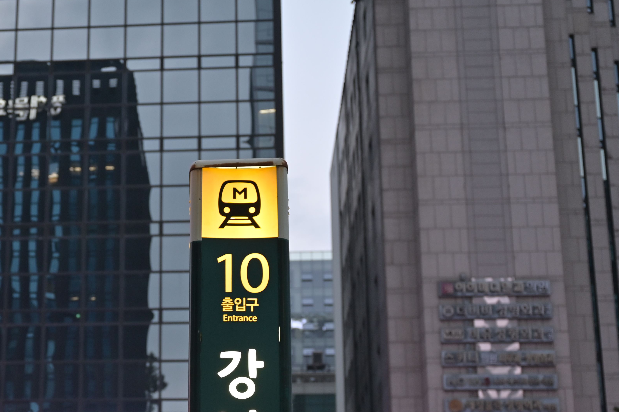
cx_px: 104
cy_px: 367
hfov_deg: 26.7
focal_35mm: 74
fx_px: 1272
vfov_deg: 18.1
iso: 500
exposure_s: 1/200
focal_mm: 39
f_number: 2.8
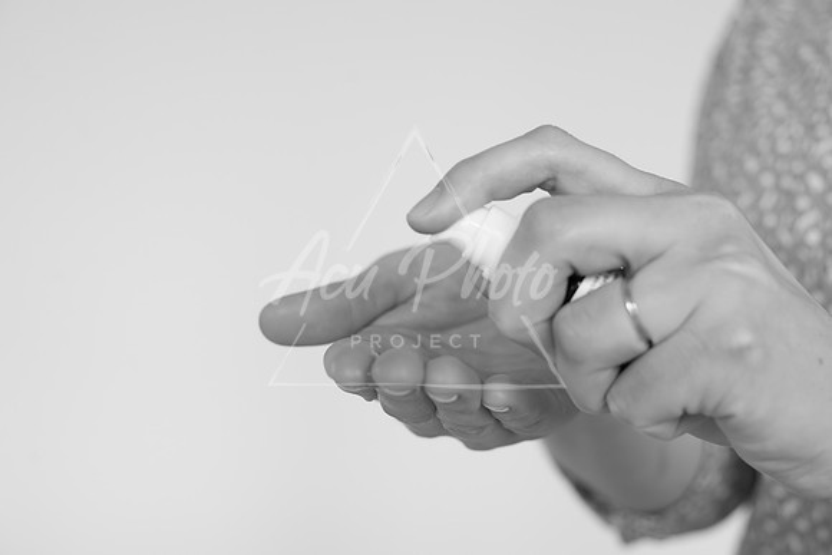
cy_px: 278
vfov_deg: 27.0
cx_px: 416
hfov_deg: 39.6
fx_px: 1156
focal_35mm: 50
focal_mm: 50
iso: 640
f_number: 5
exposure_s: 1/200
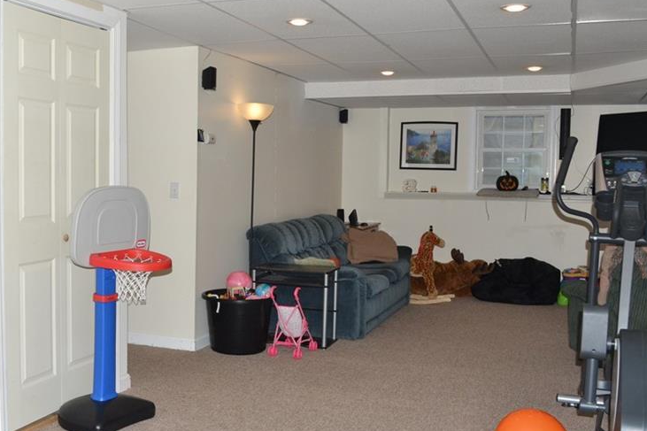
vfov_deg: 31.9
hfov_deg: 45.7
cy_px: 220
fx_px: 755
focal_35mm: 42
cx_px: 217
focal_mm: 20
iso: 800
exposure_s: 1/200
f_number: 7.1
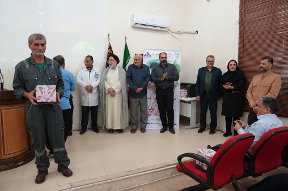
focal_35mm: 24
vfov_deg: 53.1
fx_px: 192
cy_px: 96
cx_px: 144
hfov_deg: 73.8
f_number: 4
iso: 2000
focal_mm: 24
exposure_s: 1/160
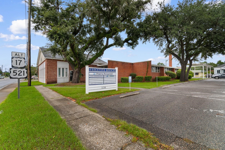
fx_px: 94
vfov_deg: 77.3
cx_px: 112
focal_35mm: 15
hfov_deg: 100.4
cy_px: 75
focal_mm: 10
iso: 100
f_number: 8
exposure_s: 1/250
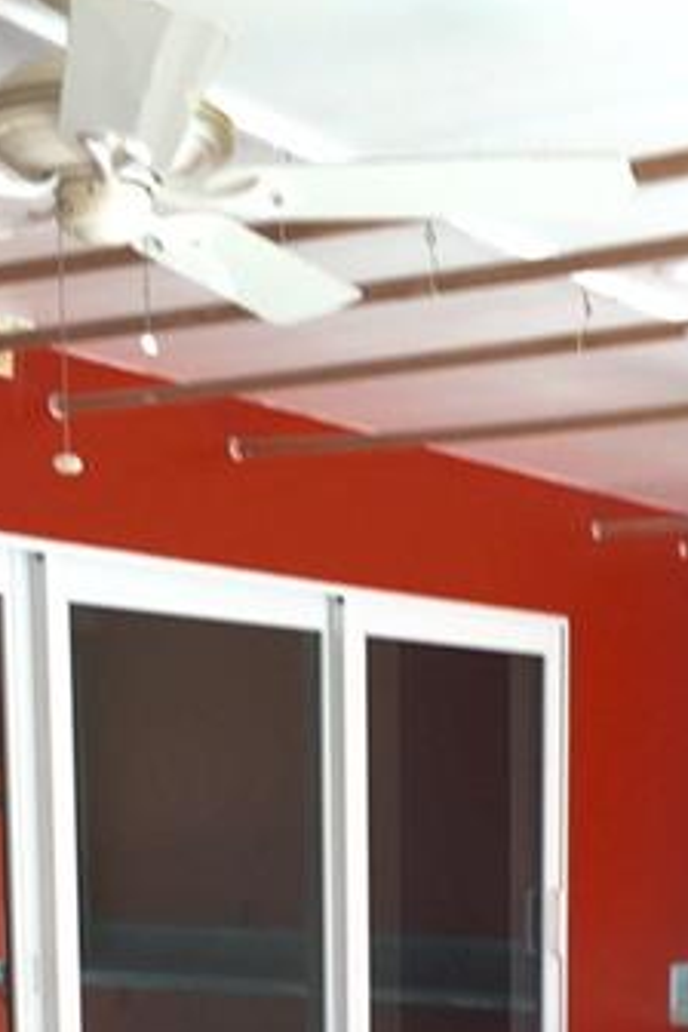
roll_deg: +0.0
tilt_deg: -7.1
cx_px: 372
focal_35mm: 69
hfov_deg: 19.7
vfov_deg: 27.5
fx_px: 1978
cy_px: 1047
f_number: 2.2
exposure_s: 1/120
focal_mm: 4.15
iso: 25
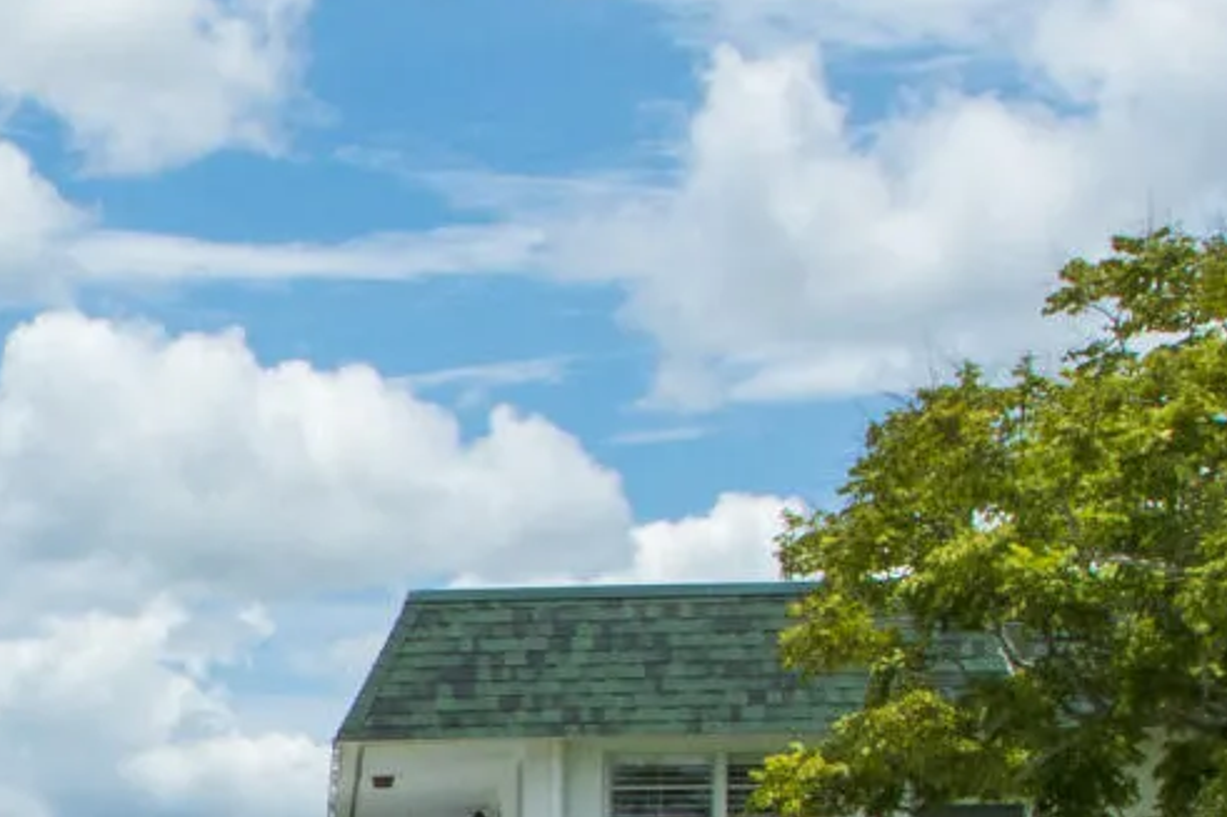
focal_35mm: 110
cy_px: 1027
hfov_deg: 16.9
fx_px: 3748
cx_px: -585
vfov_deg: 12.1
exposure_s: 1/250
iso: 200
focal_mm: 12
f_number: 16
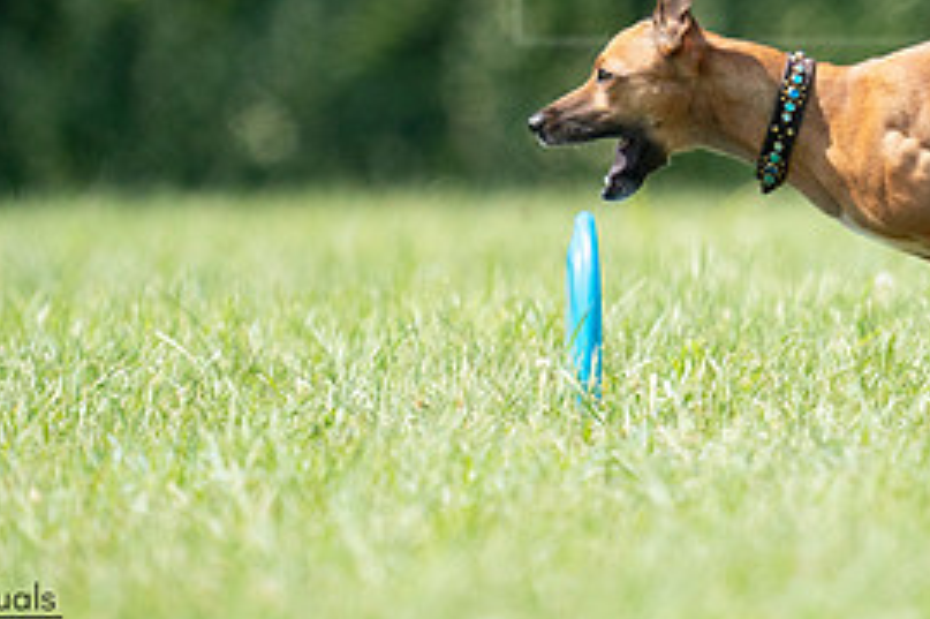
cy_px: -9
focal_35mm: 1296
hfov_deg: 1.6
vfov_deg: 1.1
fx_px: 33458
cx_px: 844
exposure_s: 1/4000
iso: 2500
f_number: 6.3
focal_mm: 600
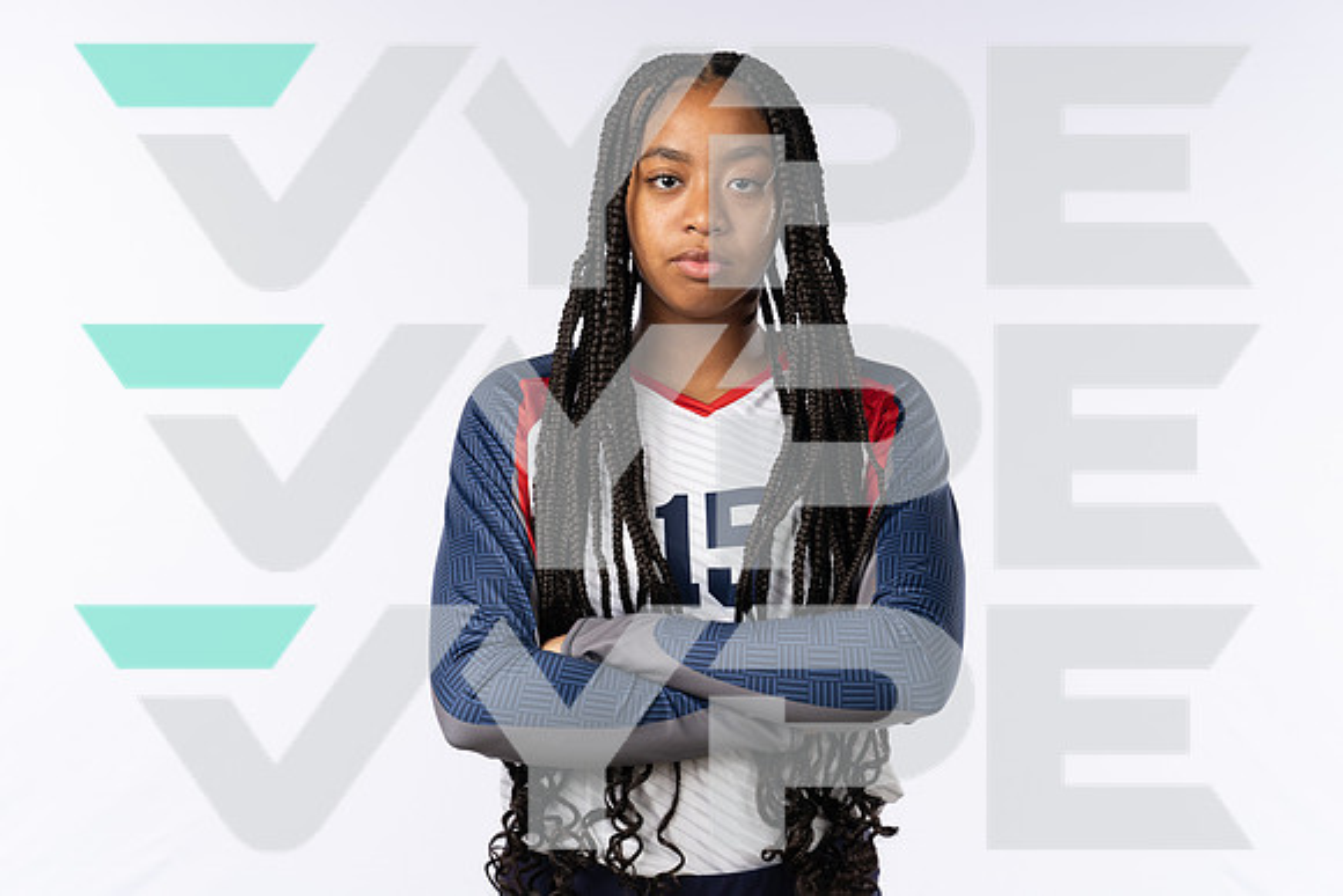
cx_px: 672
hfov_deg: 29.2
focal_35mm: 69
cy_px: 448
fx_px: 2575
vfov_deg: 19.7
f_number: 7.1
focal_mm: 69
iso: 200
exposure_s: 1/250
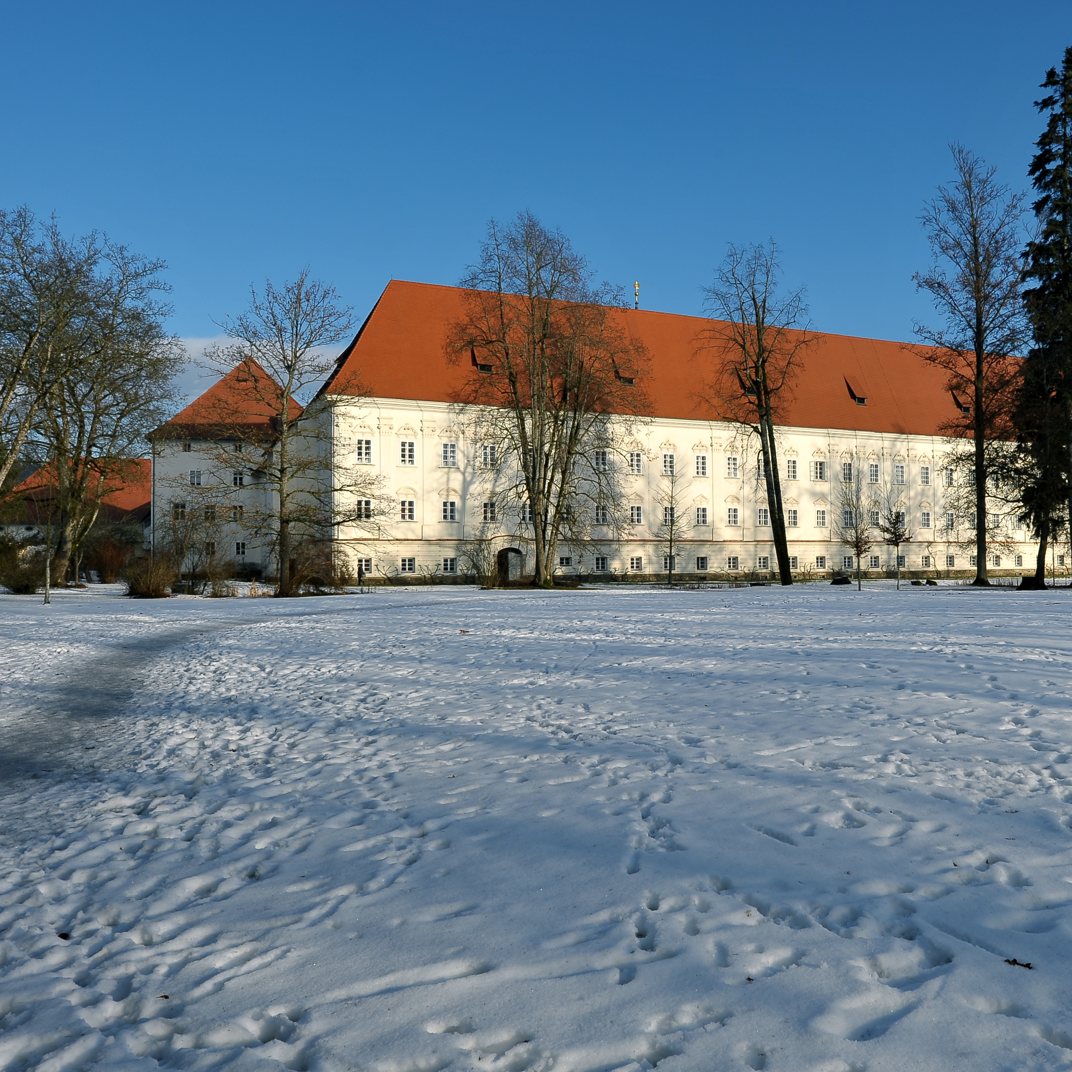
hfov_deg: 51.2
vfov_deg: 52.5
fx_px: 1086
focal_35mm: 31
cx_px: 744
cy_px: 541
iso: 200
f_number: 11
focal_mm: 24
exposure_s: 1/320
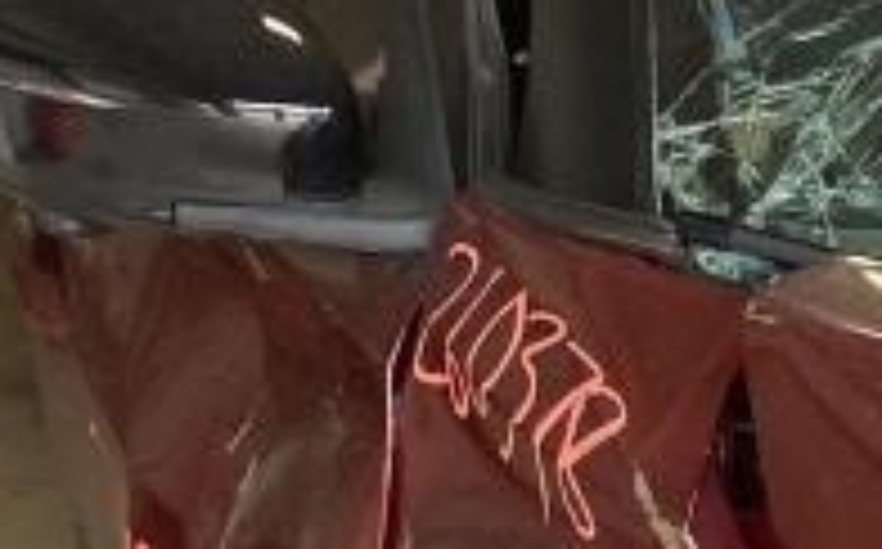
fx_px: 4322
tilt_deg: -9.3
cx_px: 1890
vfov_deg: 7.1
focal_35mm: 180
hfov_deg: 10.5
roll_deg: -0.7
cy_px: 850
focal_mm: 4.25
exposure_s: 1/122
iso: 40
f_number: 1.8
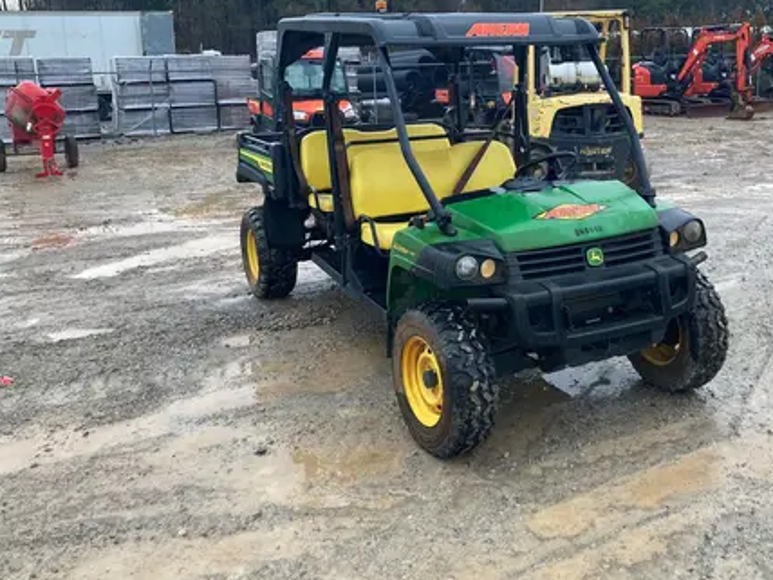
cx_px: 457
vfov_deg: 39.4
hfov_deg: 51.1
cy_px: 223
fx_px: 804
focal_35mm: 36
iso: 100
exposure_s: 1/60
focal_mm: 3.99
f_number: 1.8
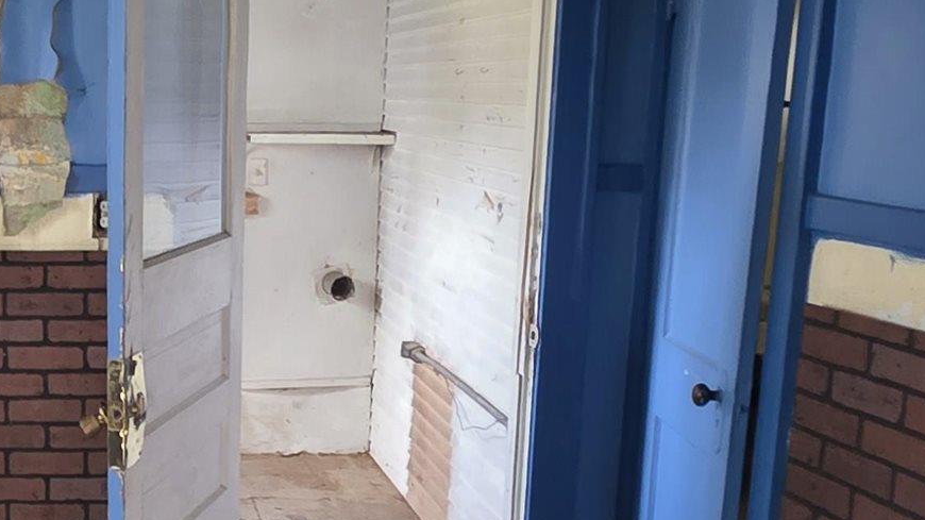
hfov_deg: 38.8
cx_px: 113
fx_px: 1226
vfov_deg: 23.9
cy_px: 337
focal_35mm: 50
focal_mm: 2.2
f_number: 1.9
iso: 500
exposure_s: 1/60
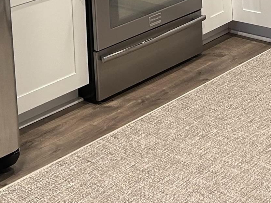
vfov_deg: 14.3
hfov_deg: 20.3
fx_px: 752
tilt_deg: -7.8
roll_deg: +2.0
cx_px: 201
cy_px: -113
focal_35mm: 96
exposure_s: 1/60
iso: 125
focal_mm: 5.7
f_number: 1.5
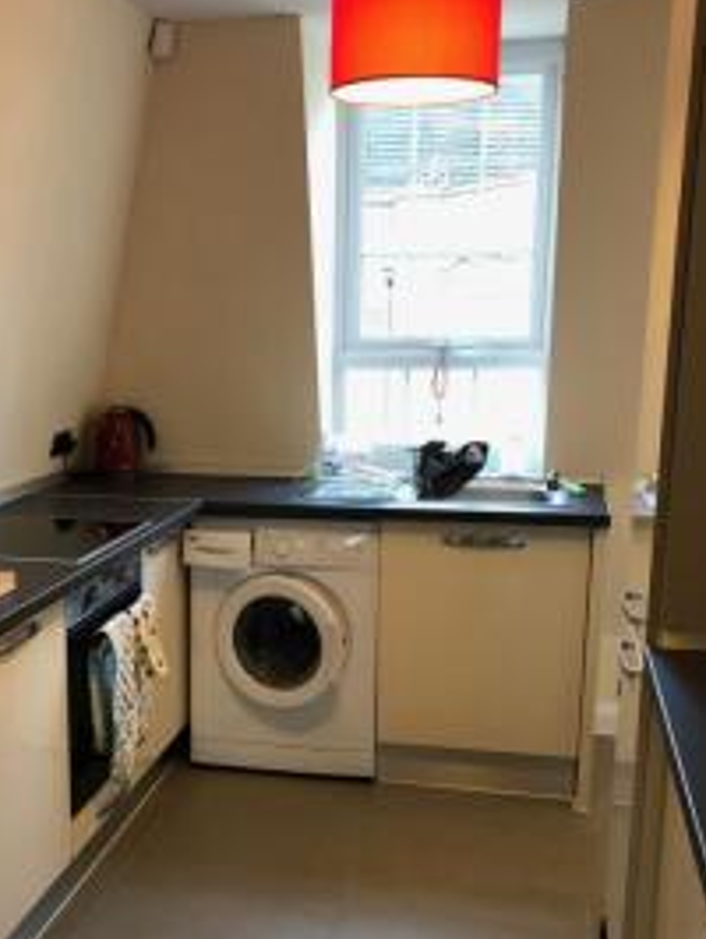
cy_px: 620
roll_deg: +0.4
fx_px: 1249
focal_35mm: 46
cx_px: 205
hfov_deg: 31.2
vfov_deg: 40.7
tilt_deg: -13.8
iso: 32
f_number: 1.8
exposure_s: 1/20
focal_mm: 3.99
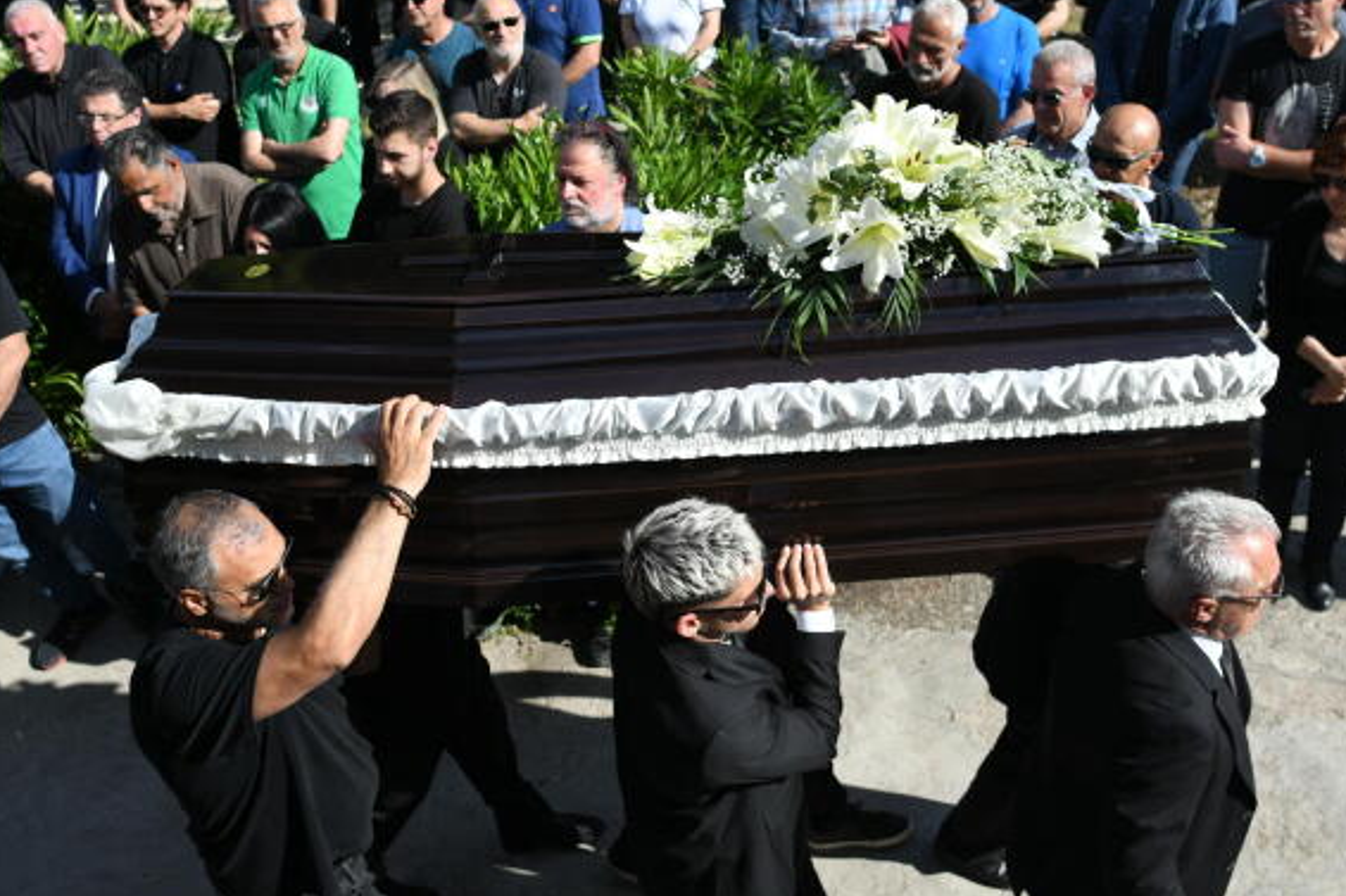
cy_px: 383
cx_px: 699
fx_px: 1308
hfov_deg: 54.4
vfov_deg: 37.8
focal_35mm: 35
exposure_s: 1/1250
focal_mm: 20
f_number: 2.8
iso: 100
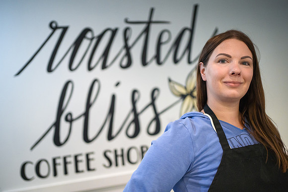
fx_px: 315
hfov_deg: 49.1
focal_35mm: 39
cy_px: 98
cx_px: 134
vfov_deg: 33.9
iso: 3200
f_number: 1.8
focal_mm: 35
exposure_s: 1/800
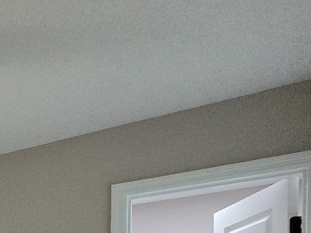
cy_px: 338
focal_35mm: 48
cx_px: -236
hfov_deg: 23.1
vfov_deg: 24.4
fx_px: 431
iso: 400
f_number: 2.2
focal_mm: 2.2
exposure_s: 1/60
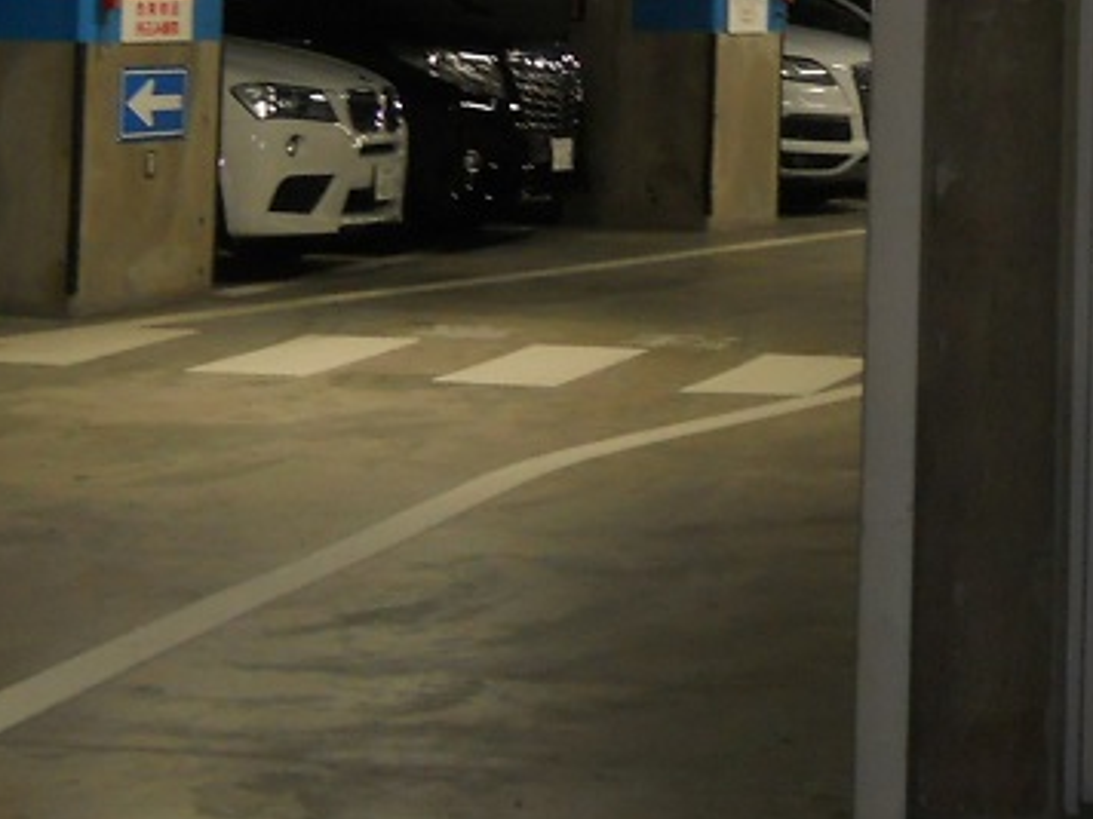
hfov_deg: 16.5
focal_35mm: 118
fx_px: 3726
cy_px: -101
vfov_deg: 12.3
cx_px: 915
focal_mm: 6.72
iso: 200
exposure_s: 1/30
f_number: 3.1
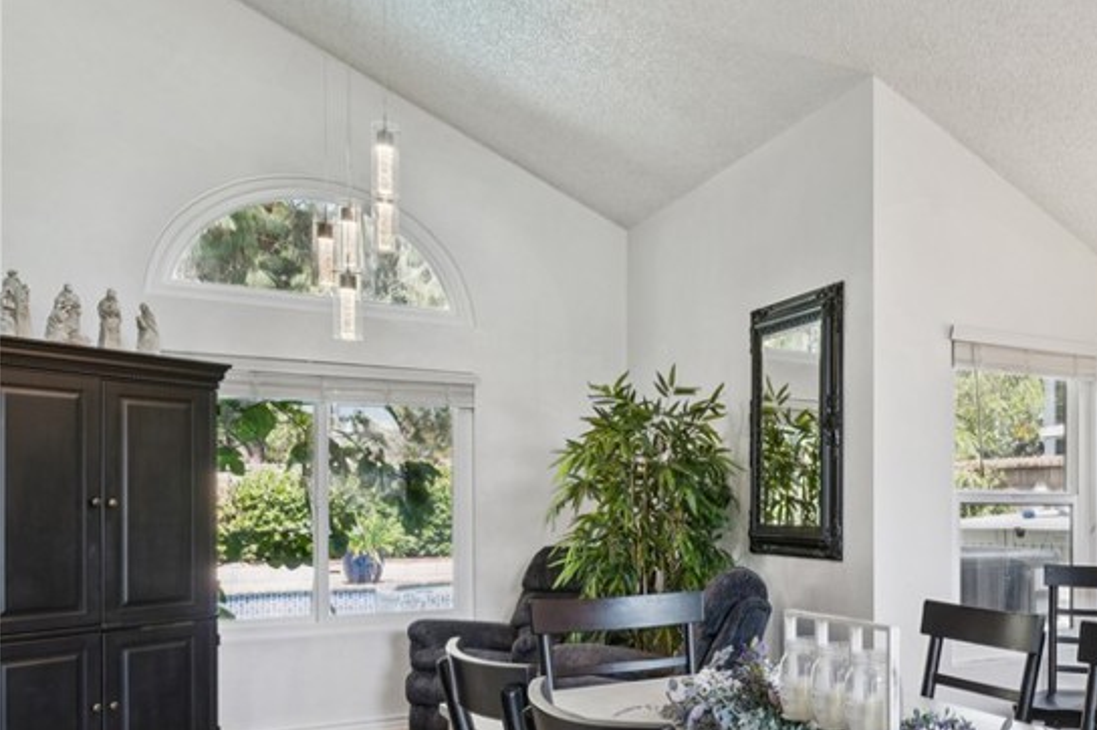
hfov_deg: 49.8
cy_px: 488
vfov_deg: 39.7
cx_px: 1030
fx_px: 997
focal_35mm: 33
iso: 100
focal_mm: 17.4
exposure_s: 1/3.33
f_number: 13
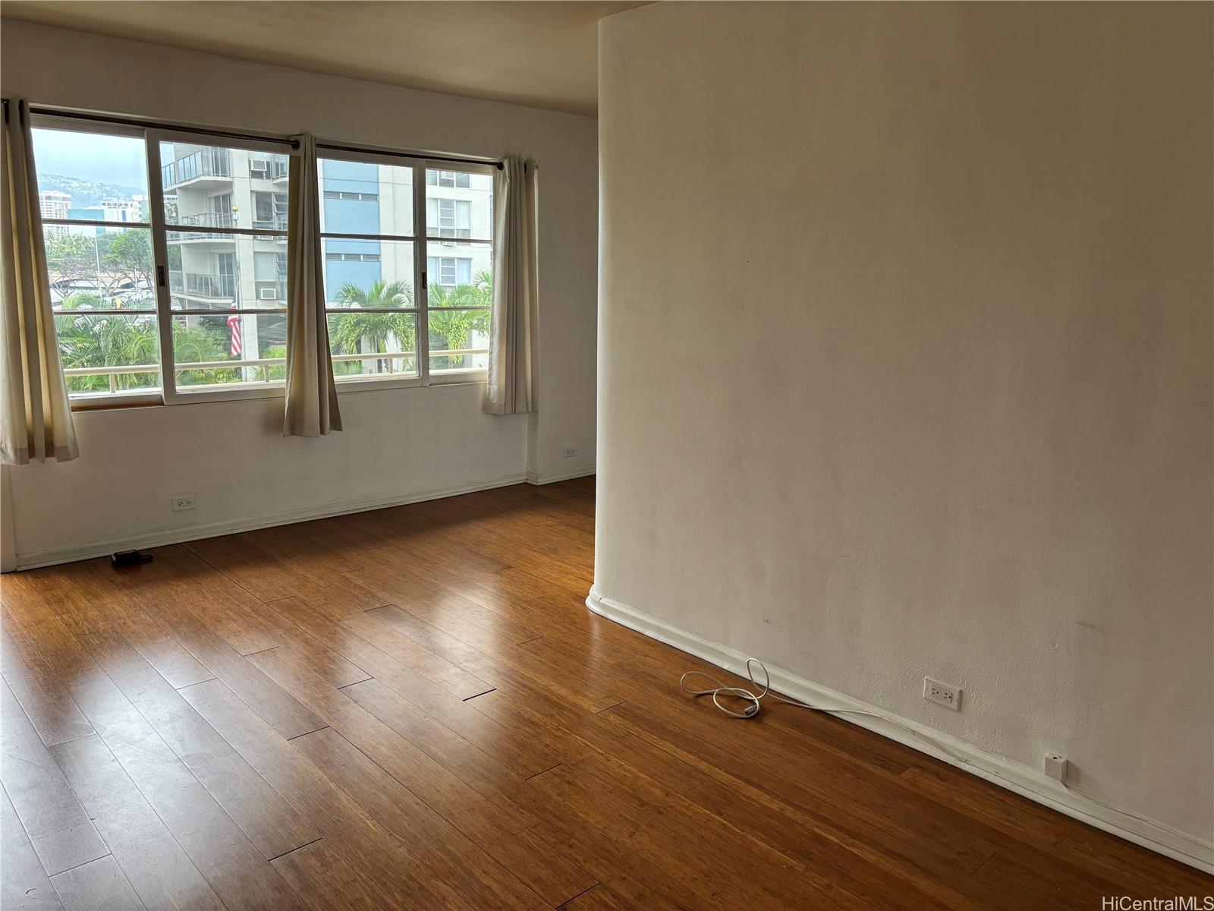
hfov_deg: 67.3
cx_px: 607
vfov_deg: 53.1
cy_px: 456
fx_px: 912
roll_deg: -0.9
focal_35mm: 26
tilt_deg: -10.7
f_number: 1.6
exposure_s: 1/121
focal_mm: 5.96
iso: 80
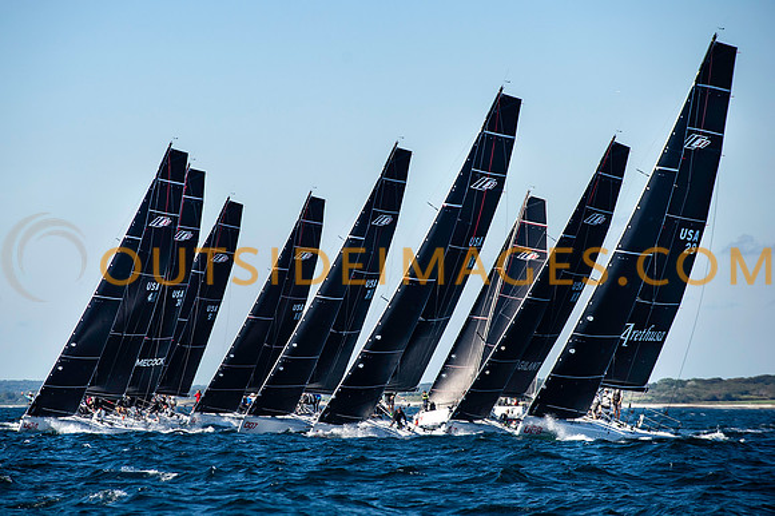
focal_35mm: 231
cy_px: 219
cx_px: 329
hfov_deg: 8.9
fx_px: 4965
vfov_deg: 5.9
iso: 250
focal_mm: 200
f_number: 5
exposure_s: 1/1250
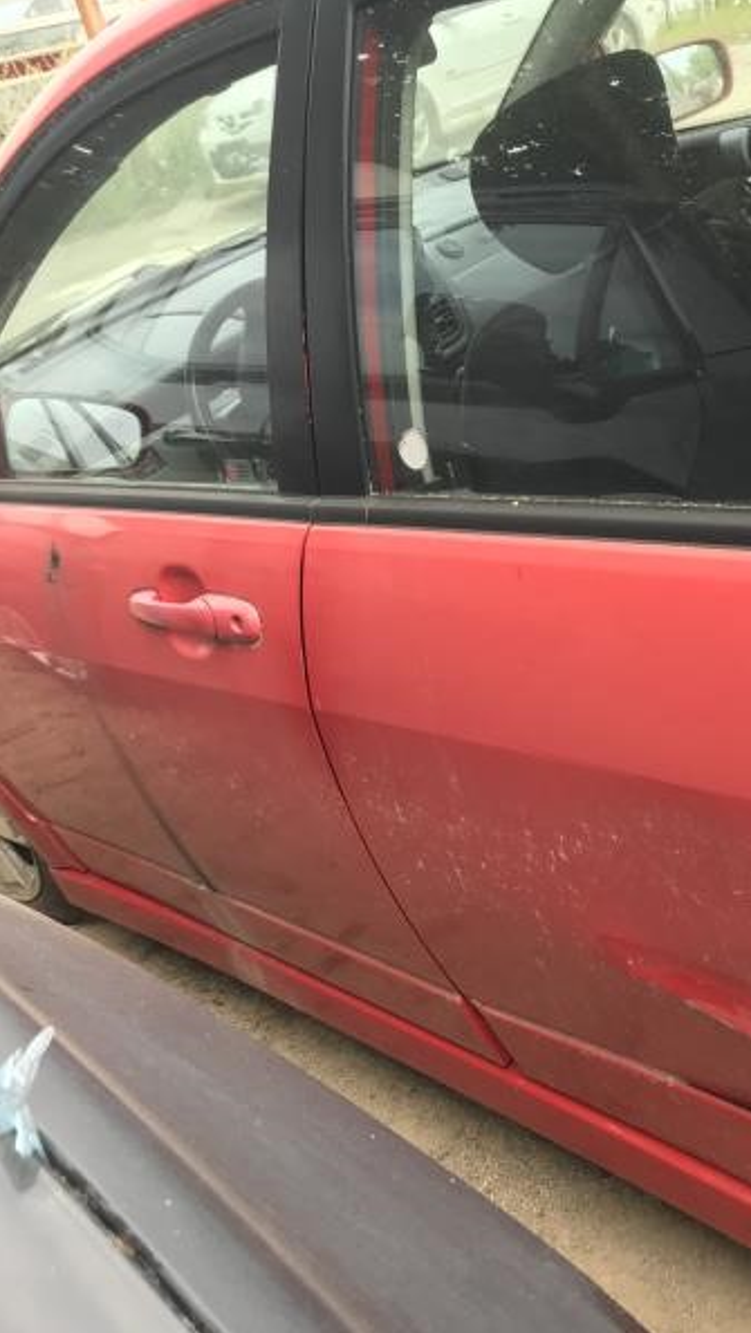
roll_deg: +12.8
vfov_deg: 49.4
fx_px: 1450
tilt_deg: -25.3
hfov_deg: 28.4
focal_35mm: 41
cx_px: 608
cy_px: 665
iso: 25
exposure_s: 1/120
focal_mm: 3.99
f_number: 1.8
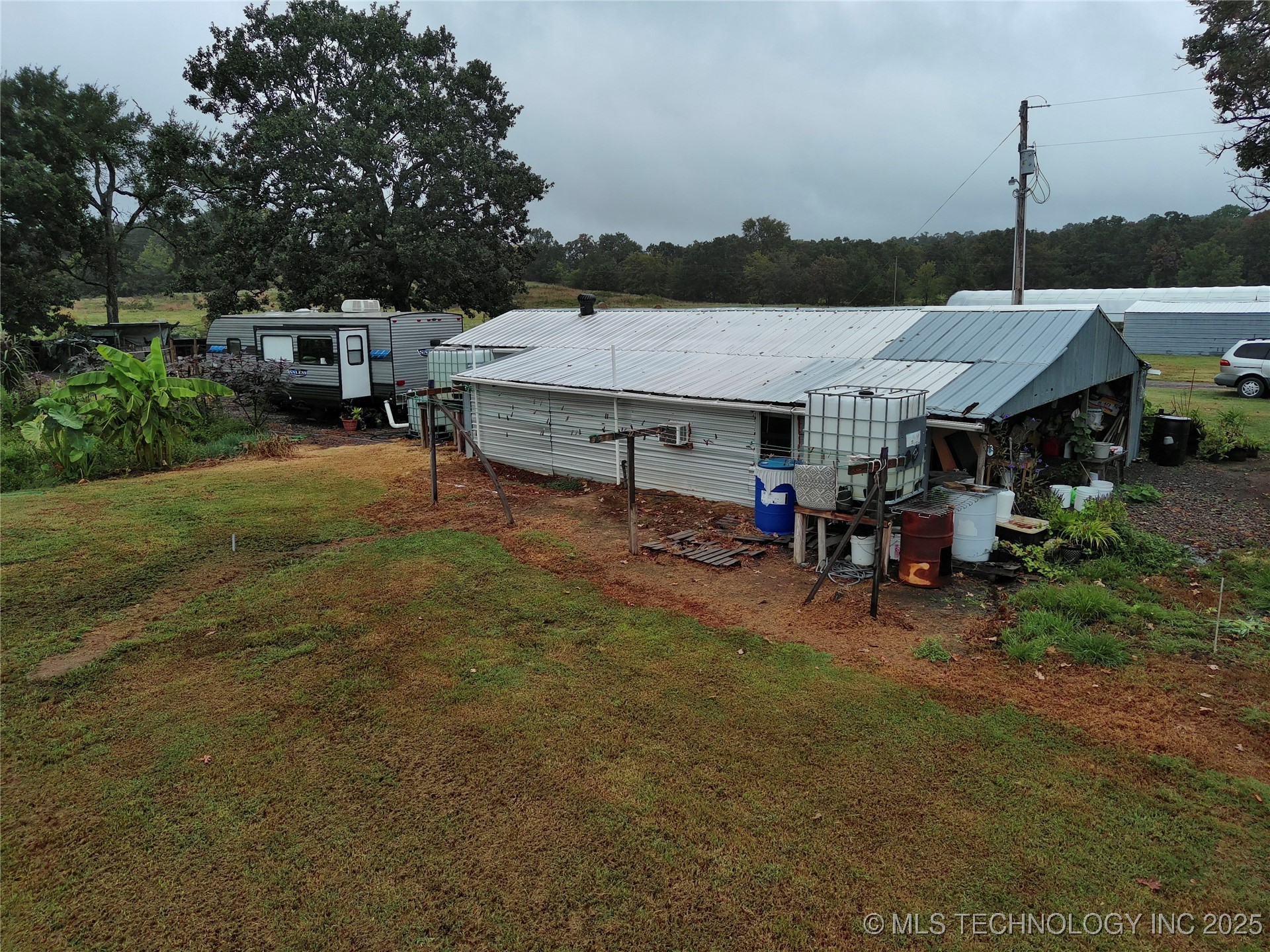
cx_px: 635
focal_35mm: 23
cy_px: 476
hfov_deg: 73.9
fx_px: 844
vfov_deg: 58.9
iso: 100
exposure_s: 1/1645
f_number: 1.9
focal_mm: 6.67
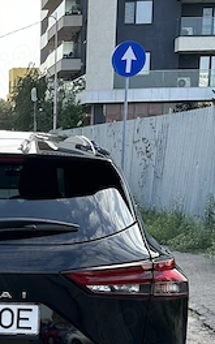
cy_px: 311
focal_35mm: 77
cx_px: -77
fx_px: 722
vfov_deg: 25.9
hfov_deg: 15.9
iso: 80
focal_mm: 6.86
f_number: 1.78
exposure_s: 1/989
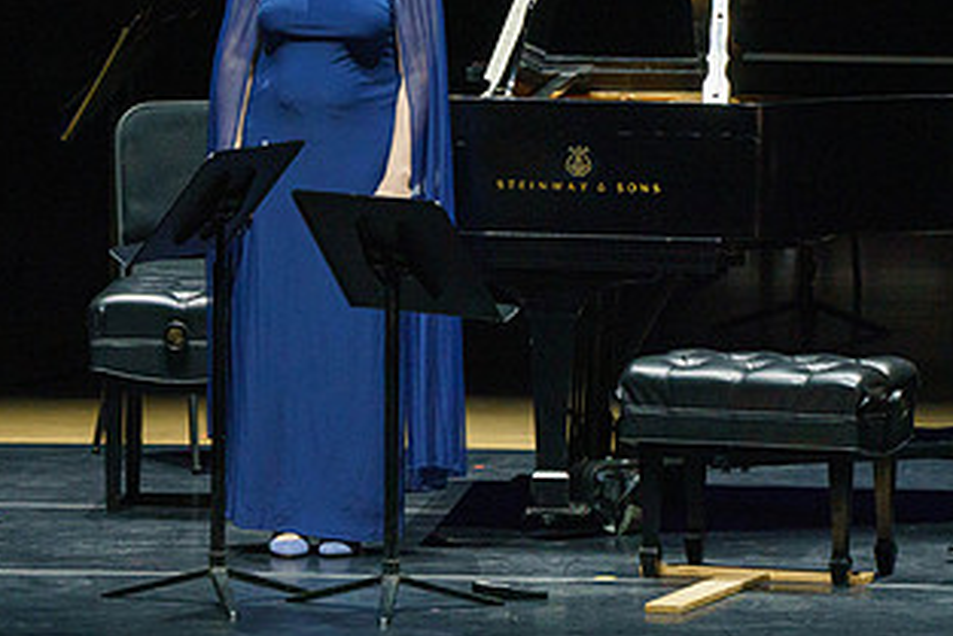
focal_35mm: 502
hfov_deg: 4.1
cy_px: 137
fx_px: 13295
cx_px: 246
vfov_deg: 2.7
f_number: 8
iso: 3200
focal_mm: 253
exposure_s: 1/320
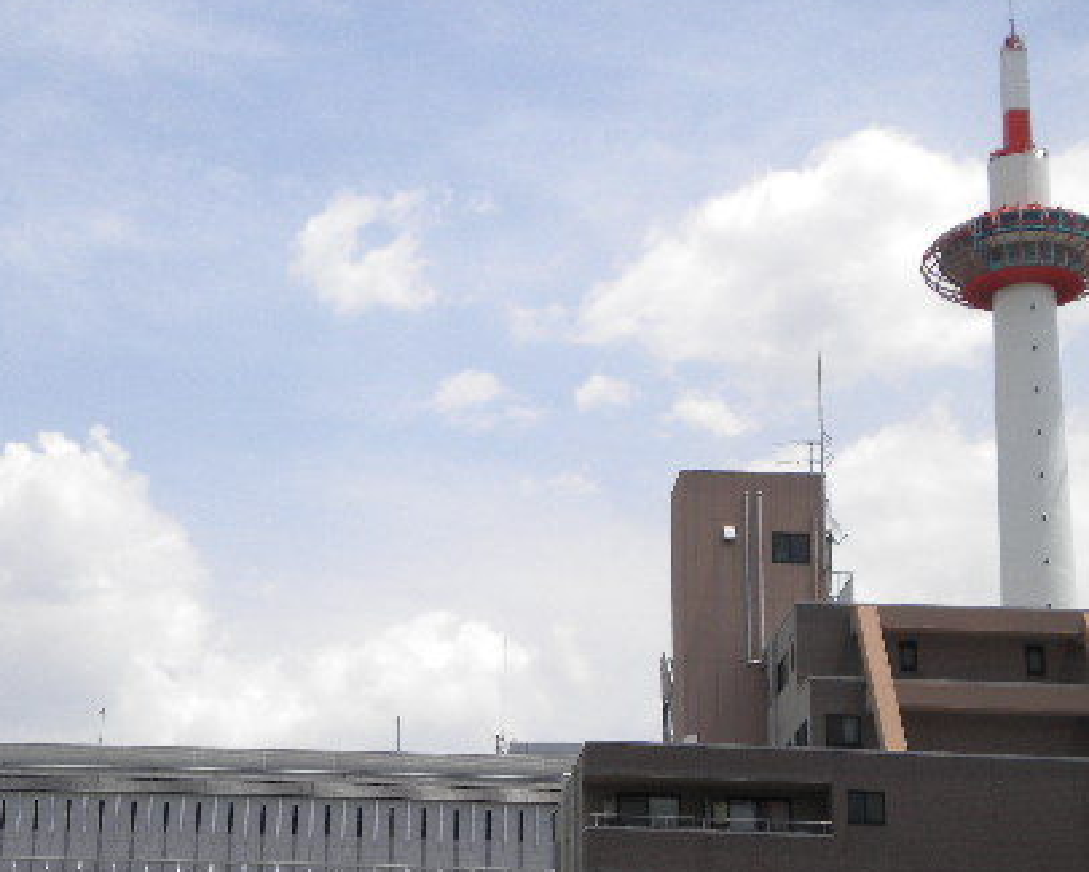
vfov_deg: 19.1
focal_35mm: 80
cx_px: 365
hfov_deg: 23.7
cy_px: 566
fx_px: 2579
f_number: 5.6
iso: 80
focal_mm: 9.3
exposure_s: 1/580
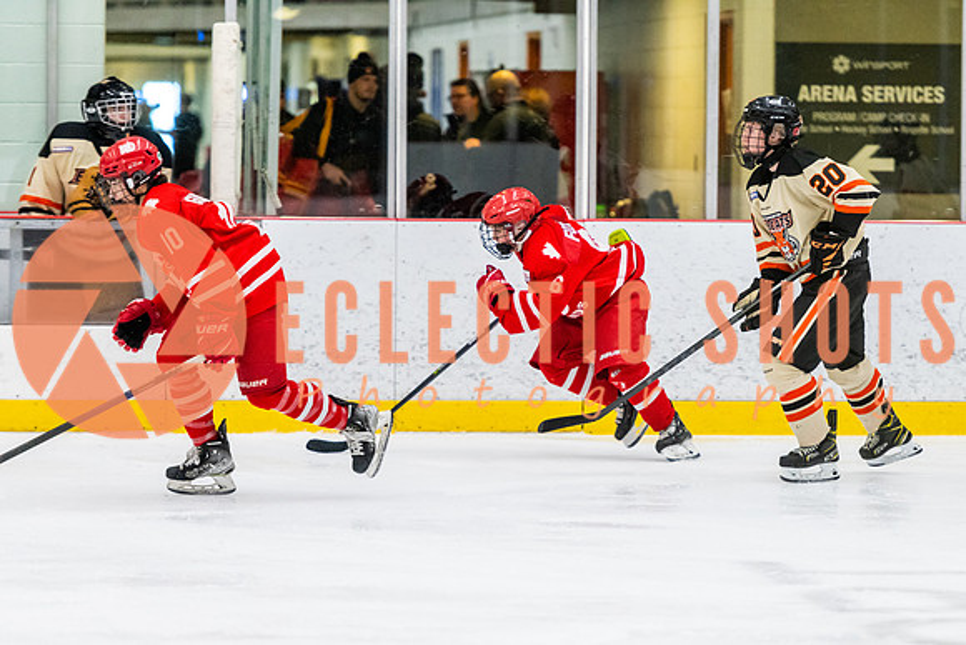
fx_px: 5494
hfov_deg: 10.0
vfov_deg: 6.7
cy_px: 388
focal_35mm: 205
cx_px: 582
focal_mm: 170
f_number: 3.2
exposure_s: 1/640
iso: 3200
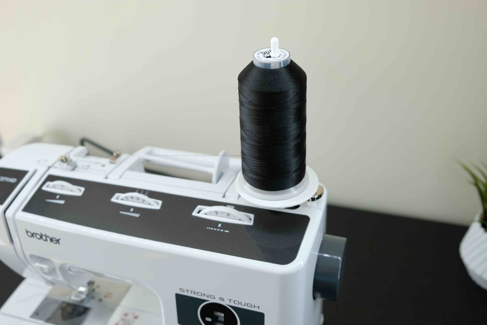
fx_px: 487
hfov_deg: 53.1
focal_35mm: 36
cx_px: 237
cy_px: 163
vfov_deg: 36.9
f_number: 3.6
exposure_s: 1/60
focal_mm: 23.3
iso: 200
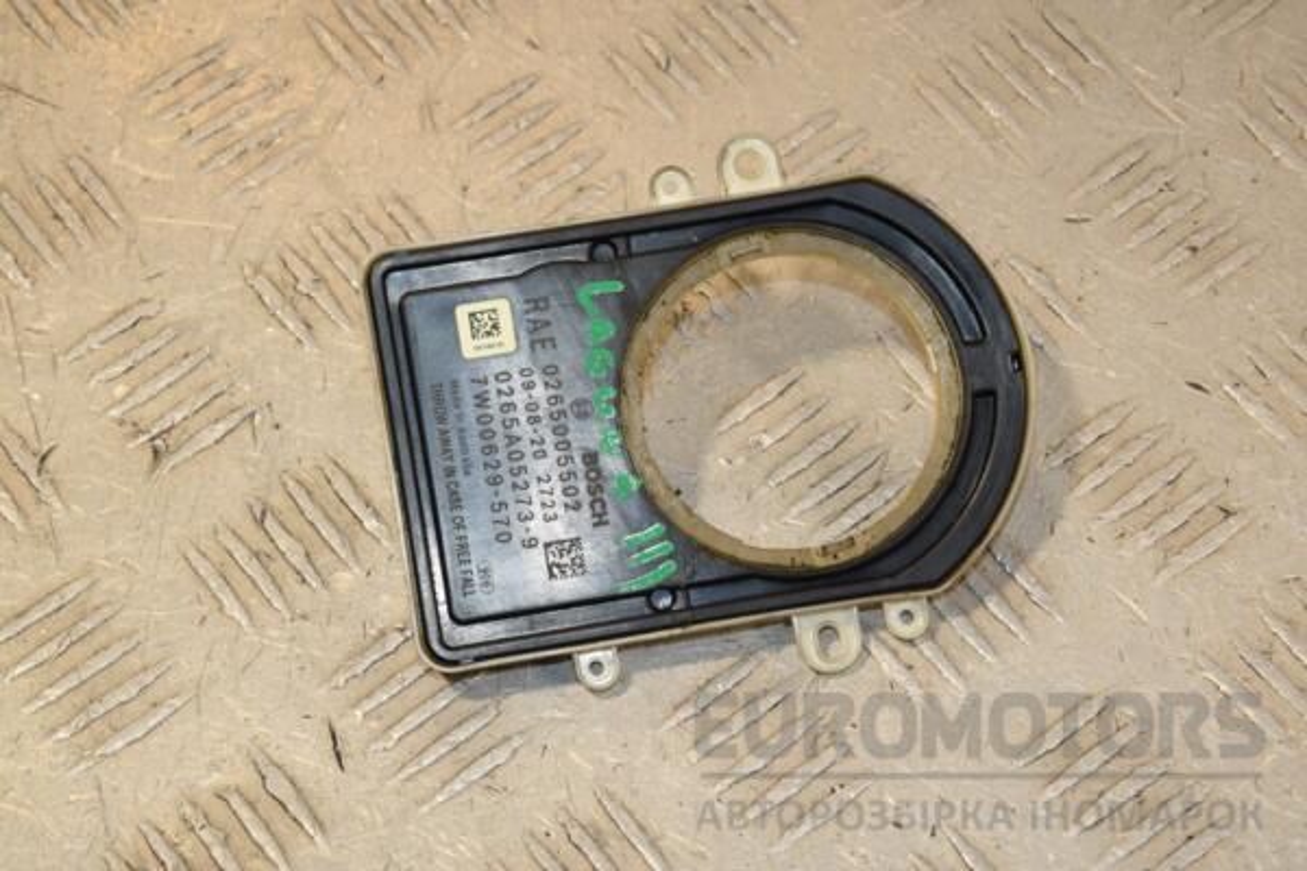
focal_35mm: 93
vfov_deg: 14.7
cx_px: 654
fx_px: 3376
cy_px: 436
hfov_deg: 21.9
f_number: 10
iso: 800
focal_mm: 62
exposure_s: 1/200
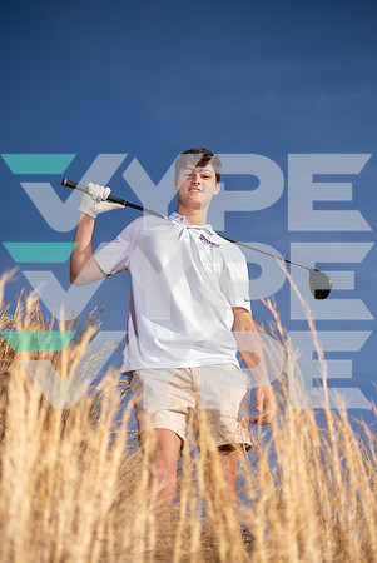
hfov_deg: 27.1
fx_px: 784
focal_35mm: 50
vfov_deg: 39.6
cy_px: 282
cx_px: 188
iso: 64
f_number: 1.8
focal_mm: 50
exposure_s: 1/5000
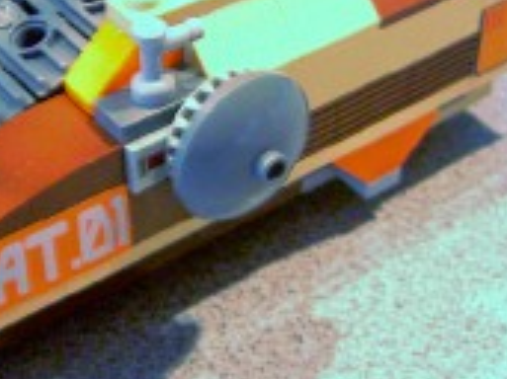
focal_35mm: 82
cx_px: 216
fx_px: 1200
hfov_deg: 23.8
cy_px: 145
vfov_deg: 17.9
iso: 200
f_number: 2.8
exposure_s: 1/8
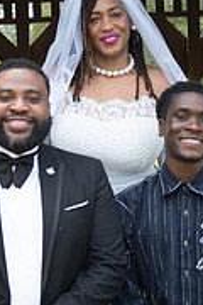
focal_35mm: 130
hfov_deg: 10.5
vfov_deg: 15.8
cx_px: 110
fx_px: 1099
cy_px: 147
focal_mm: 50
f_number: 4.6
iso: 800
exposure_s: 1/1600
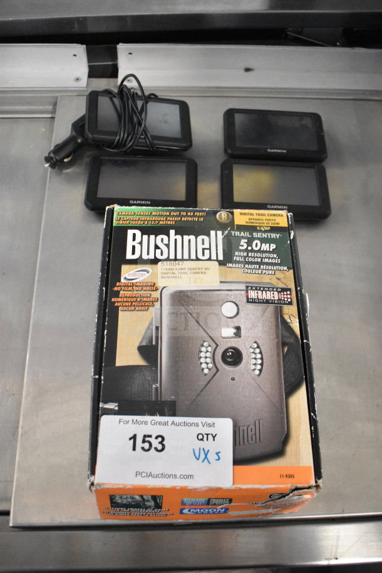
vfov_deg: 57.2
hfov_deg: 40.0
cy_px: 286
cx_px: 191
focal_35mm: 33
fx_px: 525
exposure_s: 1/40
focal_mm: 22
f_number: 3.8
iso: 5600
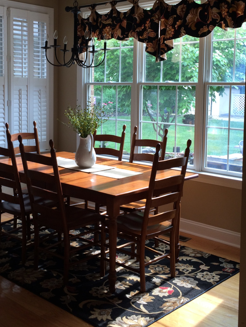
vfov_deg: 41.0
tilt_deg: -7.7
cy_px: 124
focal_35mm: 46
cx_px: 89
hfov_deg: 31.4
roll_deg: -0.2
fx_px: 436
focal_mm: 4.15
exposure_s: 1/60
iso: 32
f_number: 2.2
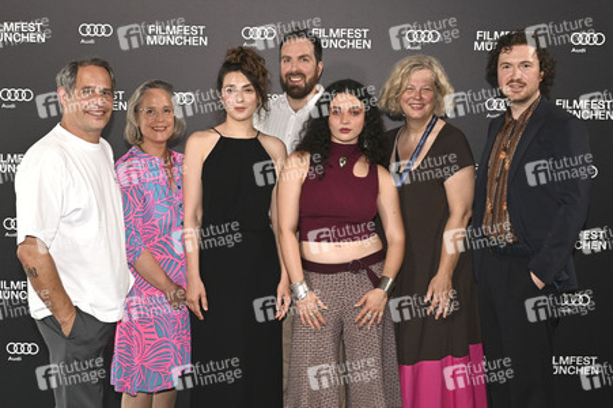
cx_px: 306
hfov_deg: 58.8
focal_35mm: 32
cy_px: 204
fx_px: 544
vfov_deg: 41.1
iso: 1600
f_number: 5.6
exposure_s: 1/160
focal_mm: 32
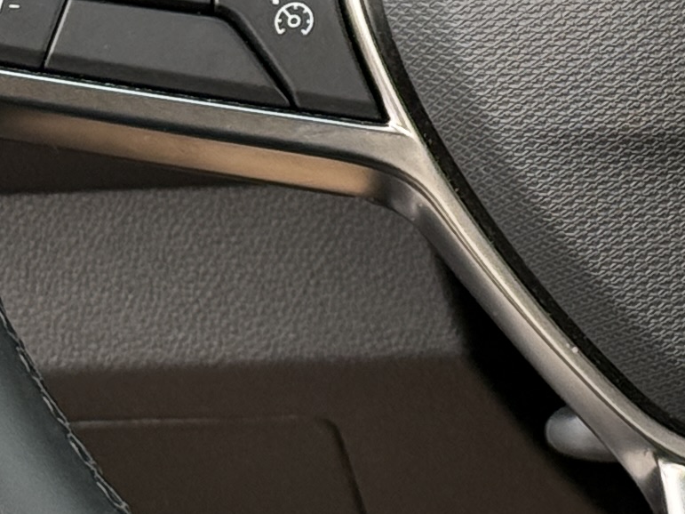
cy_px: -122
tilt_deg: -20.9
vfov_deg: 5.9
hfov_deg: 7.8
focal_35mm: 251
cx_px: 867
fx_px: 4966
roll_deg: +0.7
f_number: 1.78
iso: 160
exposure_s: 1/195
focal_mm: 6.76
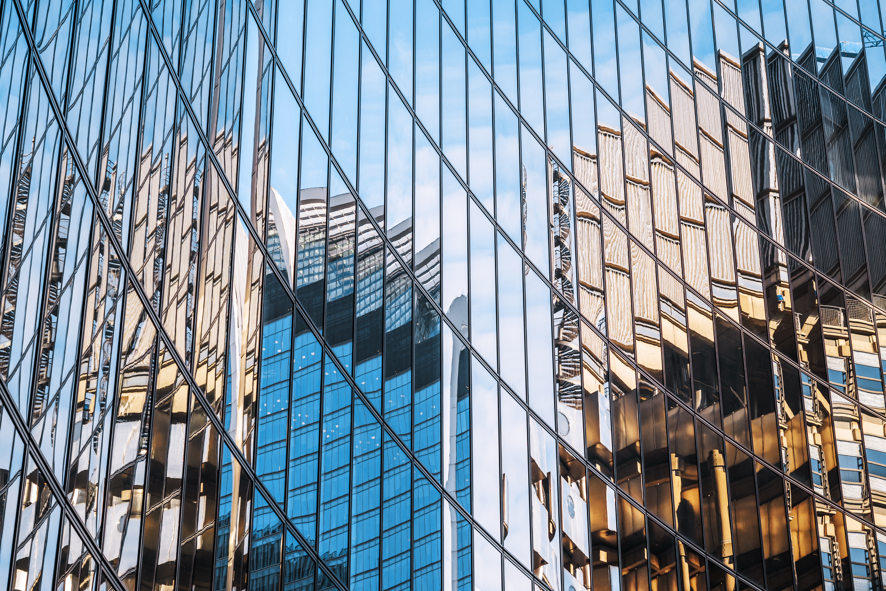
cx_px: 443
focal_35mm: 85
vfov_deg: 16.1
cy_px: 296
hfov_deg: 23.9
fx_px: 2092
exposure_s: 1/125
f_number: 1.8
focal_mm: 85
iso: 400
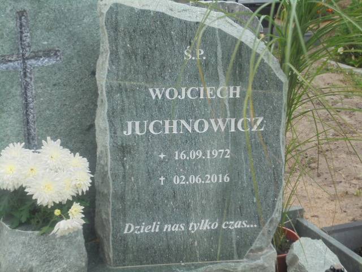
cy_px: 136
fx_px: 669
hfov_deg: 30.3
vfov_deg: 22.9
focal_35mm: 64
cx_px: 181
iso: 100
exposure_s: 1/60
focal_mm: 11.5
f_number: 5.6
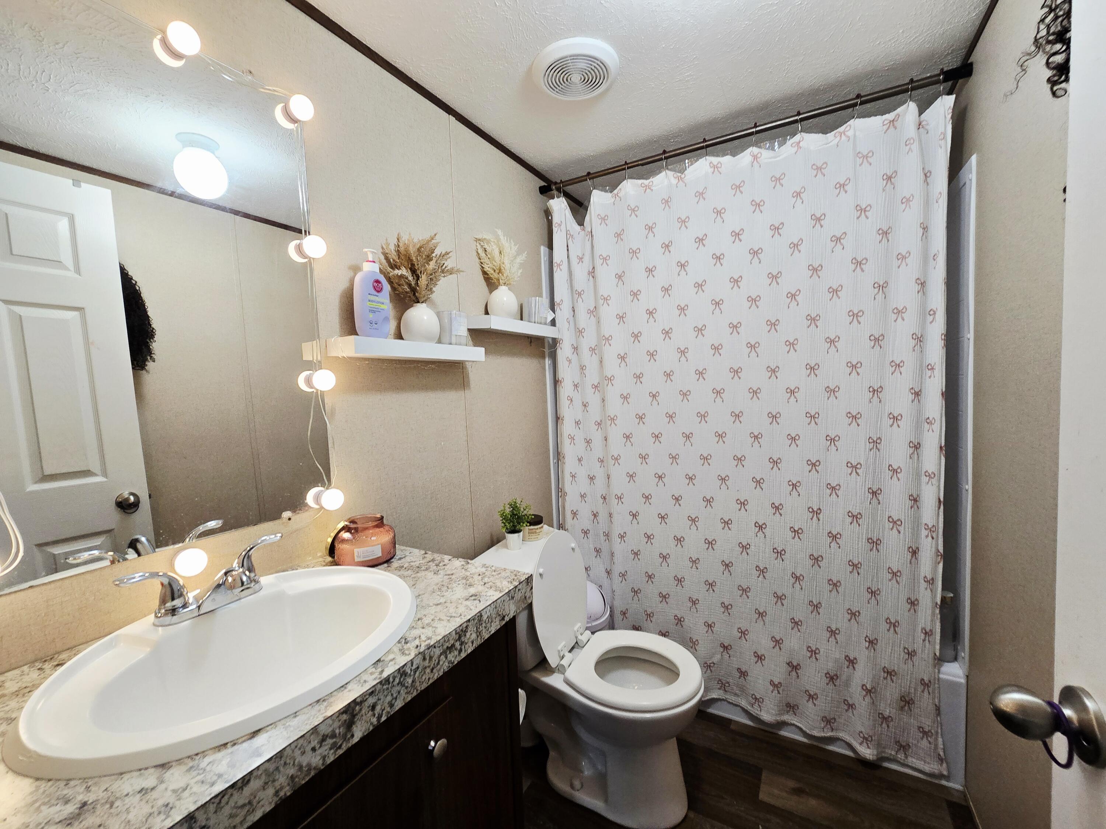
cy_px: 414
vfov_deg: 89.9
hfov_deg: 106.2
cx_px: 553
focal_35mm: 13
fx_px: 415
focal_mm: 2.2
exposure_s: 1/60.2
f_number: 2.2
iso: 160
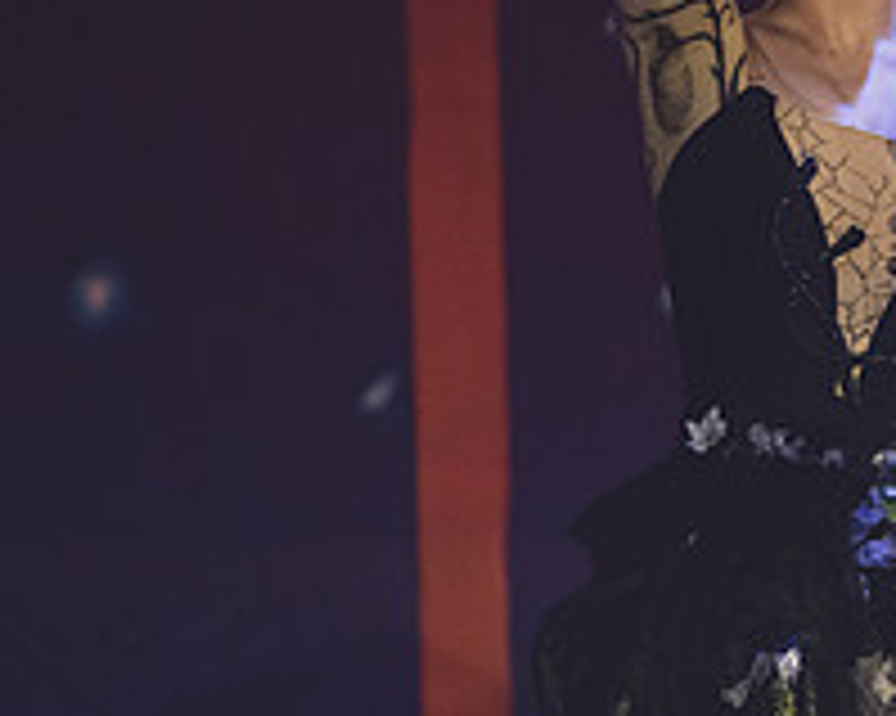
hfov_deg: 3.5
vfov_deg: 2.8
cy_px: 277
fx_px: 14525
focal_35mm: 548
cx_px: 973
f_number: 2.8
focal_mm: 200
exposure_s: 1/320
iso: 7200
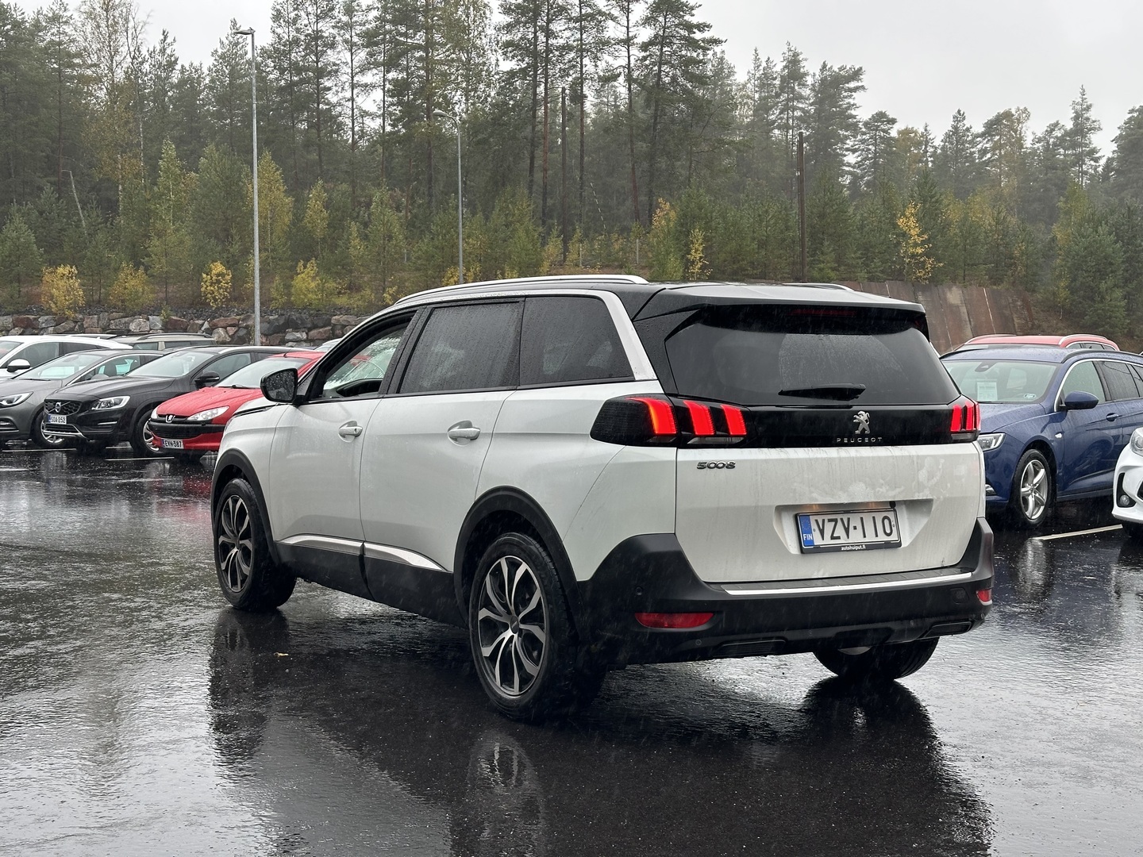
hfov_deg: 39.7
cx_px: 572
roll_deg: -0.3
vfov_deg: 30.3
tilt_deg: -2.1
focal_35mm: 48
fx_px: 1585
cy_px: 428
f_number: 1.78
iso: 50
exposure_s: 1/220
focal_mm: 6.86
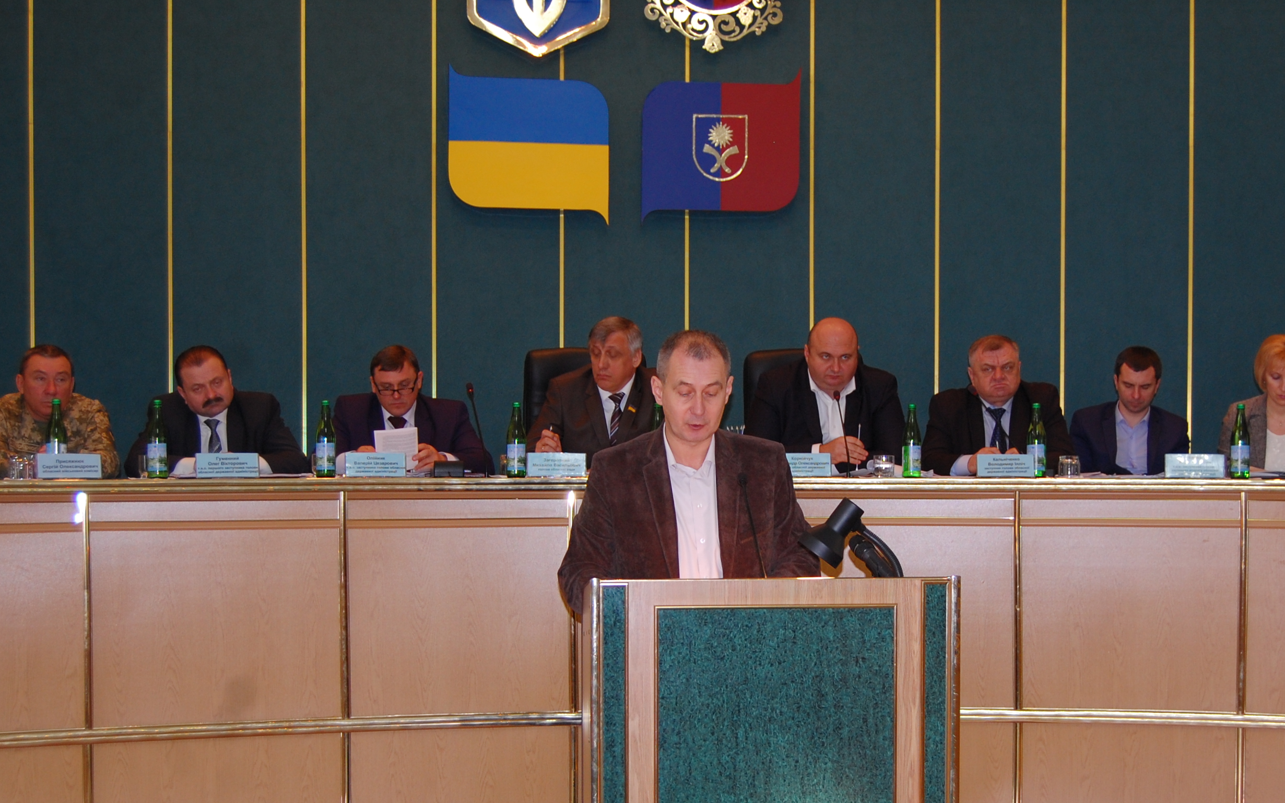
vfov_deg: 23.1
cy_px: 511
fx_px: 1961
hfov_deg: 36.2
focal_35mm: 56
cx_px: 738
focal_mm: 30
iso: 400
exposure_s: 1/60
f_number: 4.2
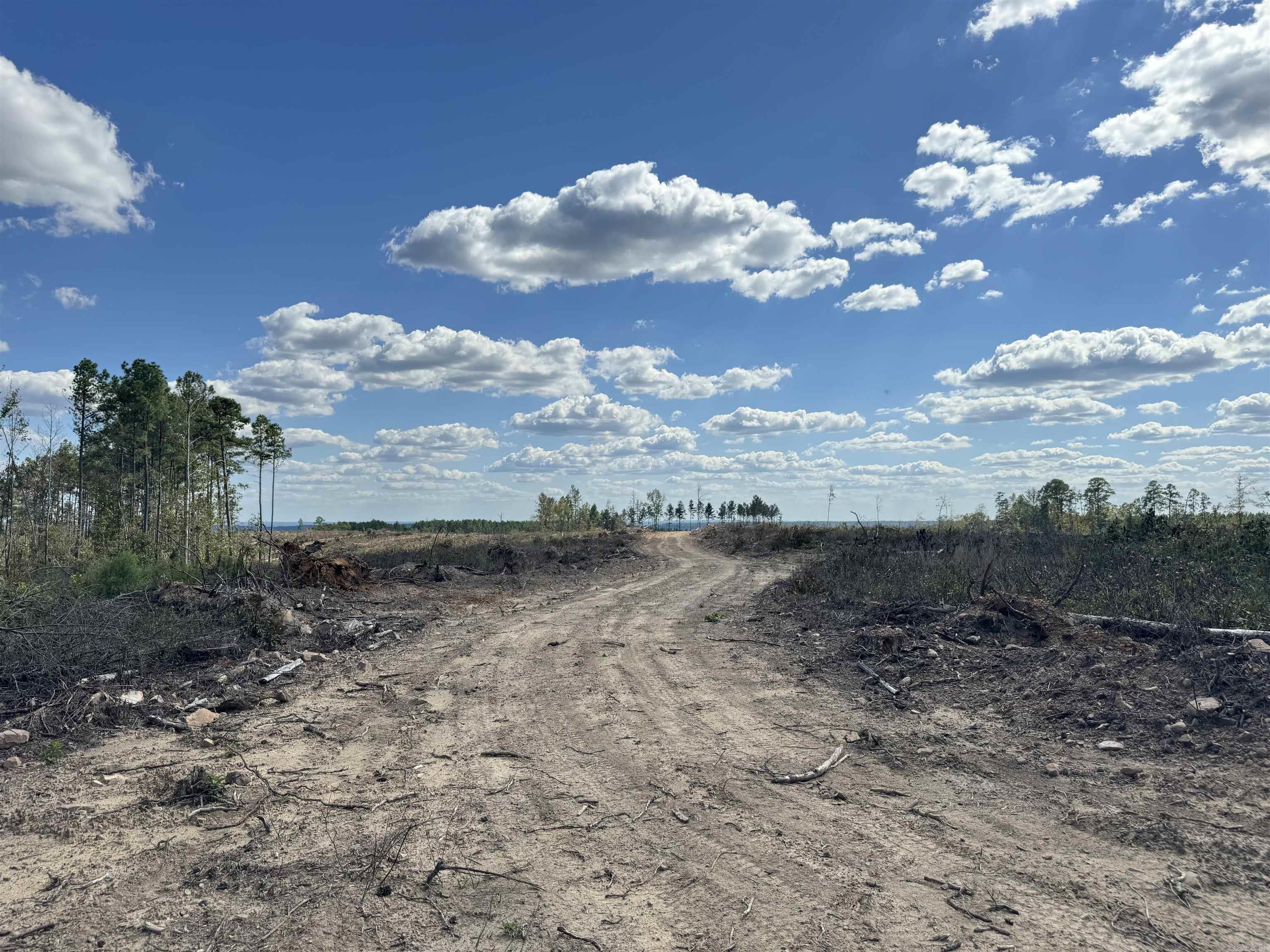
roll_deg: -0.3
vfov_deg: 56.8
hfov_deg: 71.6
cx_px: 635
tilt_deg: +2.3
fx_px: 881
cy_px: 476
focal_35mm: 24
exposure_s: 1/2959
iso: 80
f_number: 1.78
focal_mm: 6.76
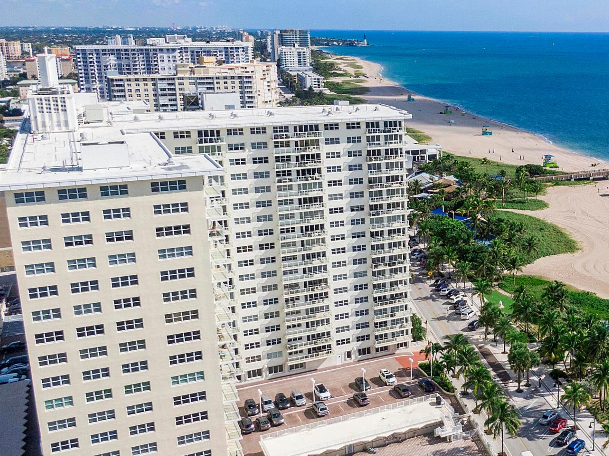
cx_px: 542
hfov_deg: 40.0
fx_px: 774
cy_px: 219
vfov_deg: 32.9
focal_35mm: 44
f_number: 2.8
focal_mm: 4.39
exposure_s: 1/2000
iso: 100
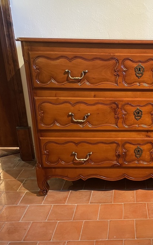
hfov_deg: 32.8
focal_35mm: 37
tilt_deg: -18.9
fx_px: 247
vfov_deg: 52.7
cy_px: 123
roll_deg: -1.4
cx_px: 136
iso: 400
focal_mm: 4.2
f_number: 1.6
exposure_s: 1/50
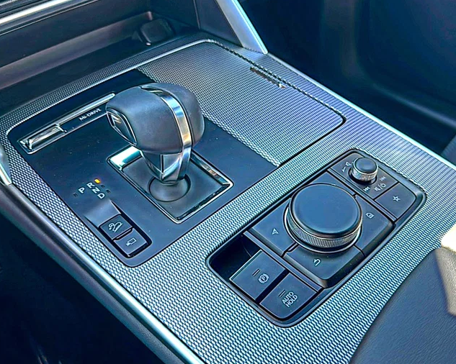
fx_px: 364
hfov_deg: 64.0
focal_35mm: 27
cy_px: 186
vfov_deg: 53.2
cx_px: 247
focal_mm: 6.86
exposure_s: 1/78
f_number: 1.78
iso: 50
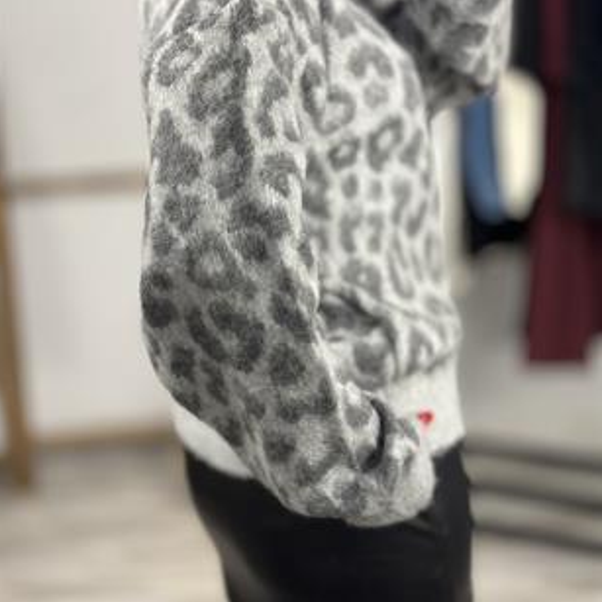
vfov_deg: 30.0
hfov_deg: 30.0
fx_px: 1122
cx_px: 300
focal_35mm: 57
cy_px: 262
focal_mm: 6.86
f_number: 1.78
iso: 125
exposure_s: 1/100
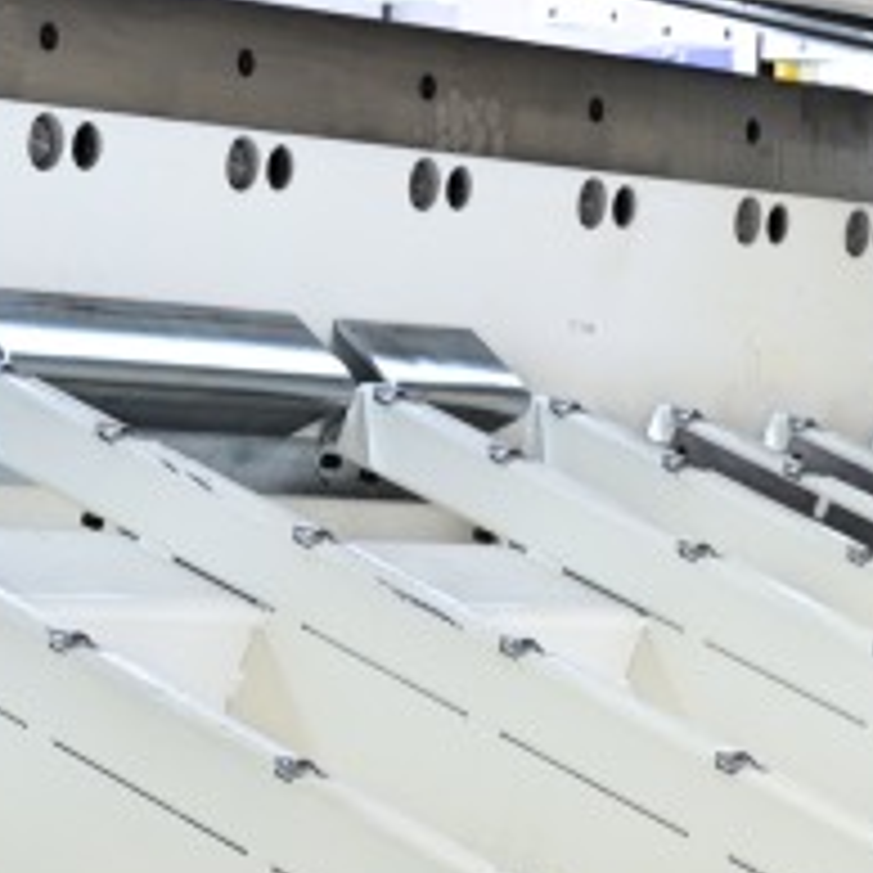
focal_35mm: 205
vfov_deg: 8.5
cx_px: 202
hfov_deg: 8.5
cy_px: 387
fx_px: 5849
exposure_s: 1
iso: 100
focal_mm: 52
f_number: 13
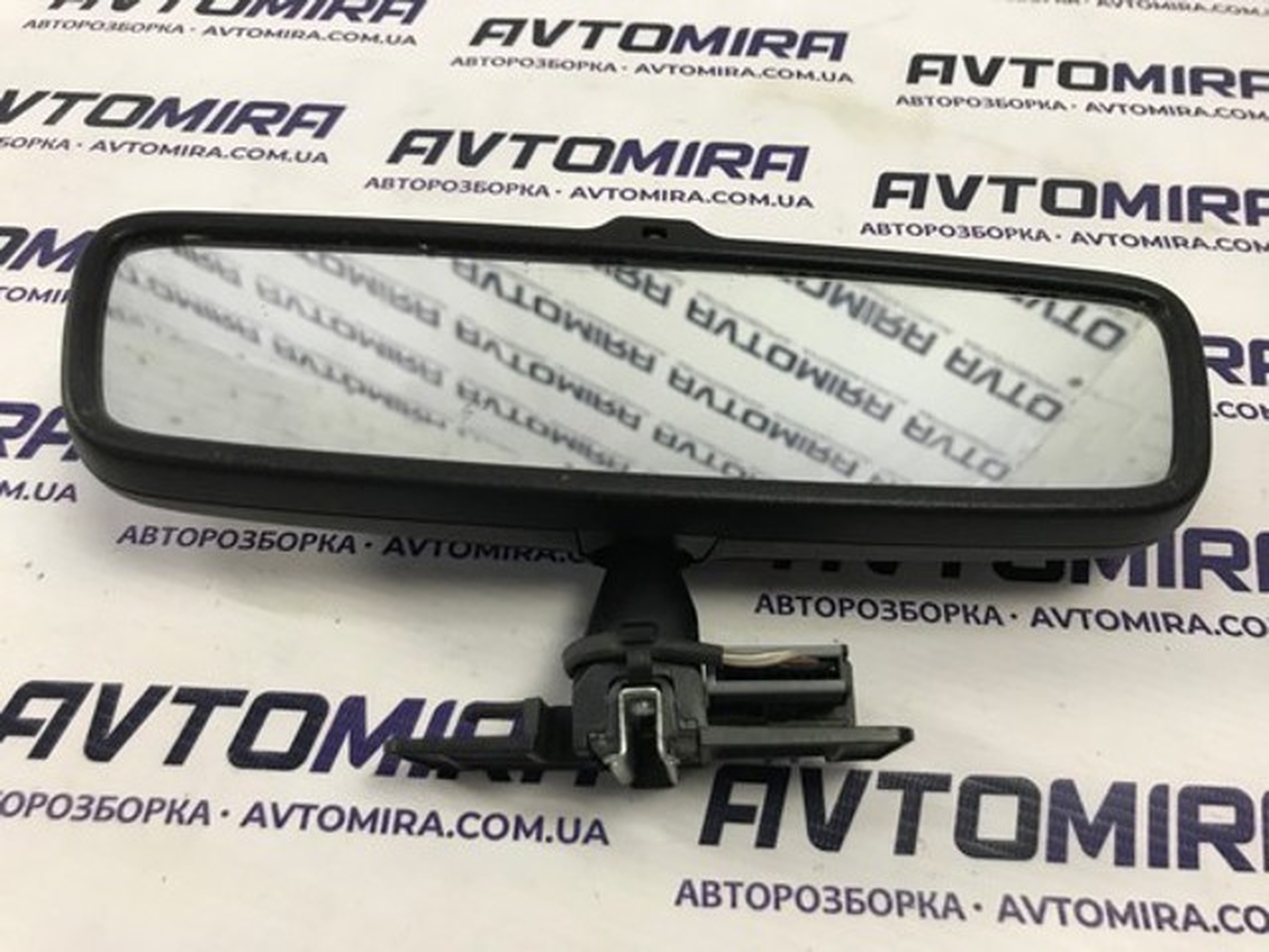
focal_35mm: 28
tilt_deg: -54.3
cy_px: 476
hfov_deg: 63.4
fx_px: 1026
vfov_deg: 49.7
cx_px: 634
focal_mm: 3.99
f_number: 1.8
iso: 40
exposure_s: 1/25
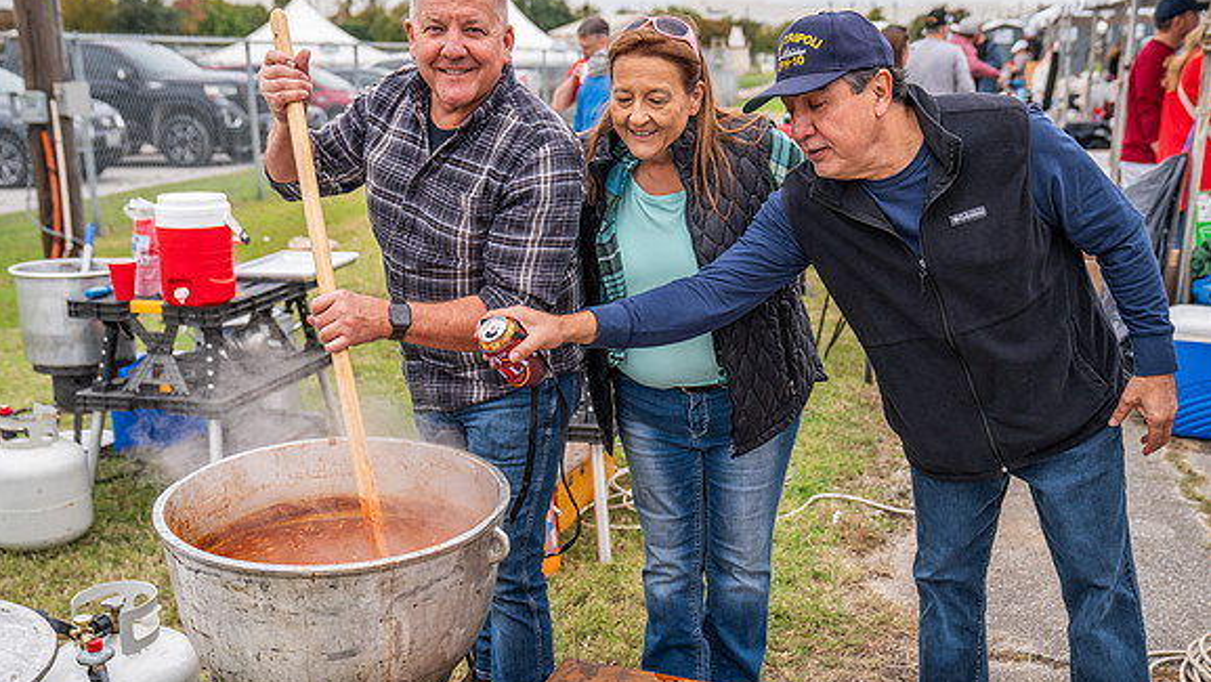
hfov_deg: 50.5
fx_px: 1285
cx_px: 607
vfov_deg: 29.7
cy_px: 360
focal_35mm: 40
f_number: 3.5
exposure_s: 1/800
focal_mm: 38
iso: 500
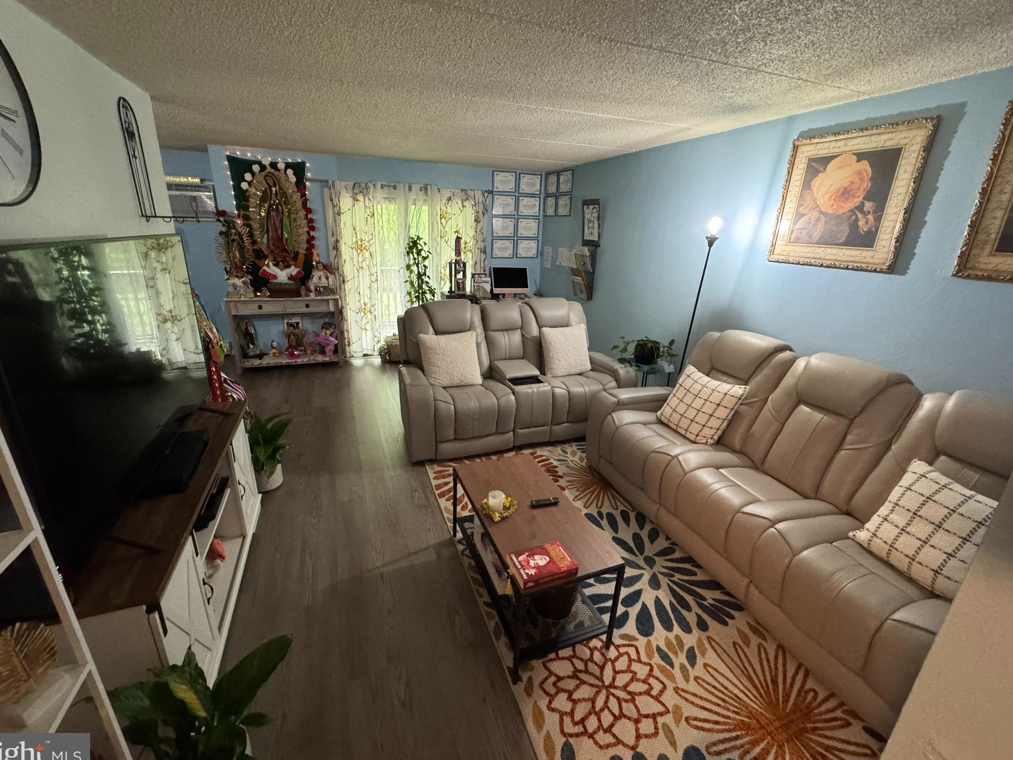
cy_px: 369
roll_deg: -2.3
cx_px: 500
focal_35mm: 15
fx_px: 439
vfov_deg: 81.7
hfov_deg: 98.2
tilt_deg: -18.9
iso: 1000
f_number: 2.2
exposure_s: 1/60
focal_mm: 2.22
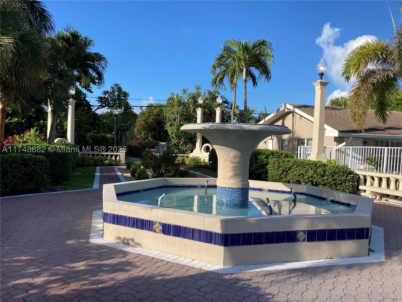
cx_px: 201
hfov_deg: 63.4
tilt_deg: +1.3
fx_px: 325
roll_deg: -2.6
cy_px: 151
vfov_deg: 49.7
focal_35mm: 28
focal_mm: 3.99
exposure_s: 1/1548
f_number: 1.8
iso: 20
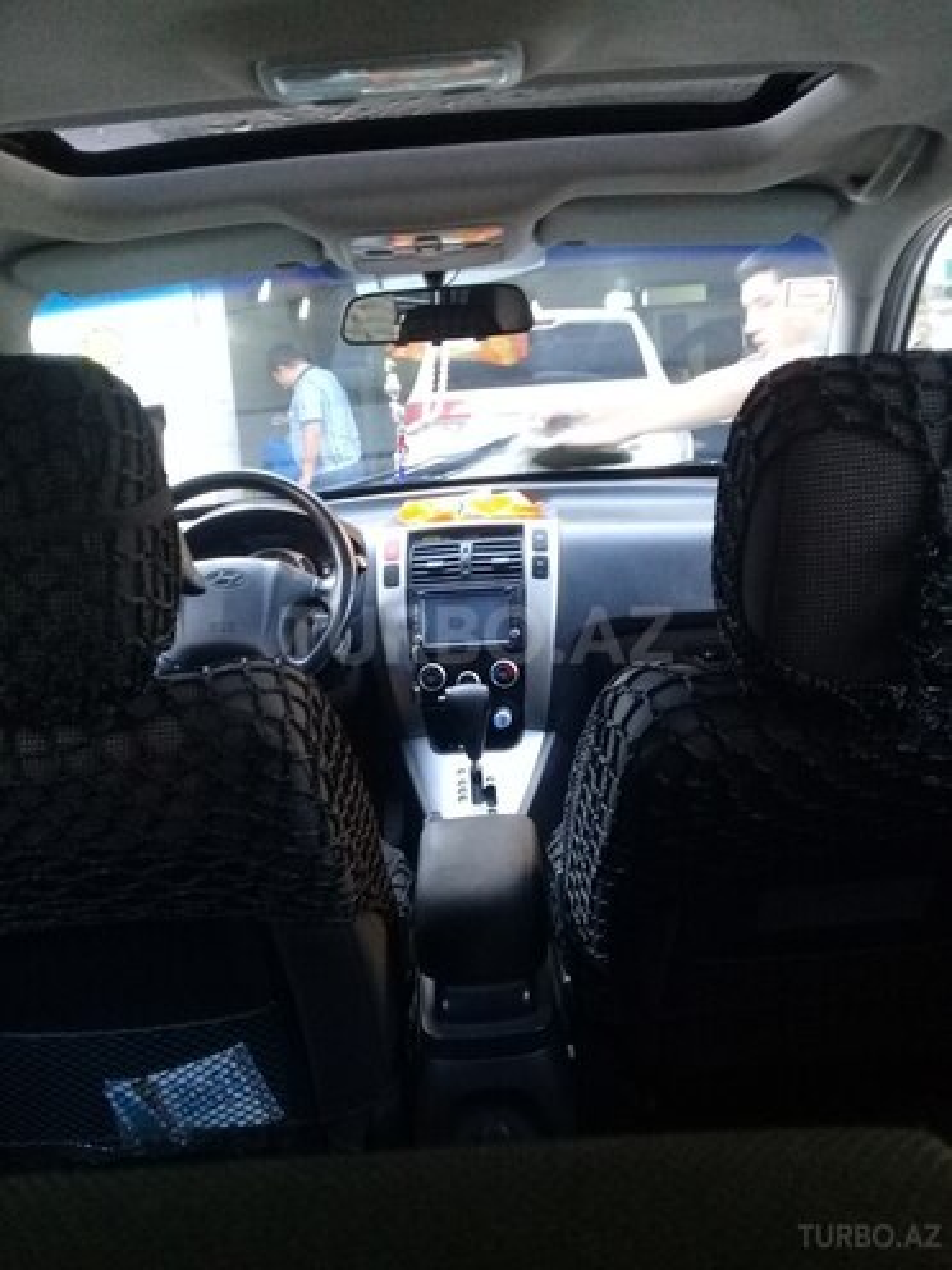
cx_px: 476
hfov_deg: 45.4
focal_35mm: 31
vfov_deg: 58.4
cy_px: 635
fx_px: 1137
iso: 200
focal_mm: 3.3
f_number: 2.2
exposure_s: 1/33
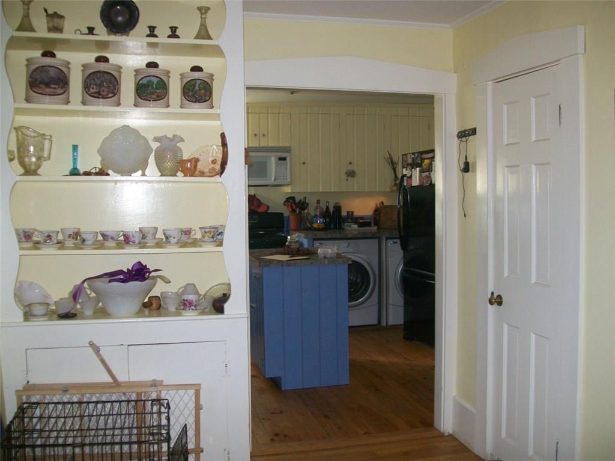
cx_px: 308
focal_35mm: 36
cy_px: 230
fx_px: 640
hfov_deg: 51.4
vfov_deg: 39.7
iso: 64
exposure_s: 1/60
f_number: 2.7
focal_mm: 6
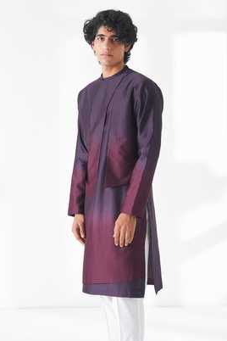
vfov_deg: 31.3
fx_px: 605
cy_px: 216
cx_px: 119
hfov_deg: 21.2
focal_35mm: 64
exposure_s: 1/160
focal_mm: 49
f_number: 8
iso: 320
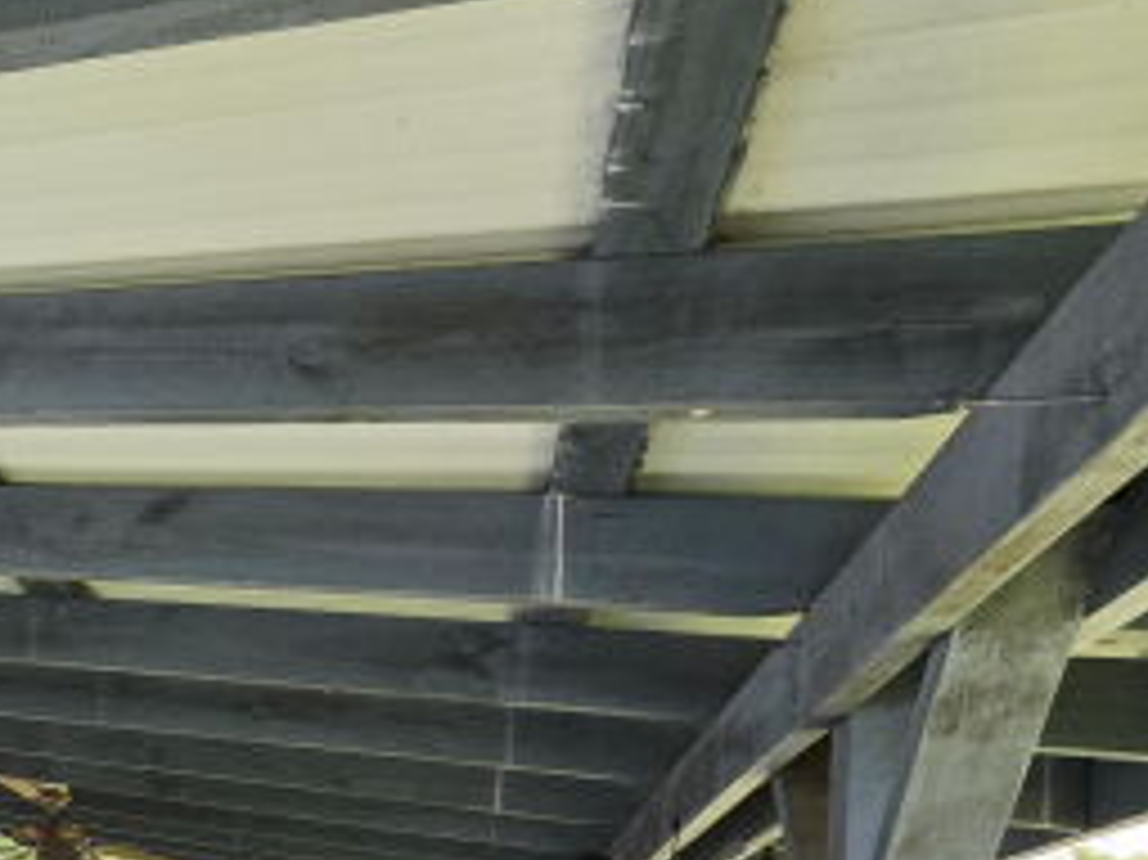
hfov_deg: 37.2
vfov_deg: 33.1
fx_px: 1127
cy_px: 1063
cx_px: -299
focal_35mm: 34
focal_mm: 2.2
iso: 50
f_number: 2.2
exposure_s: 1/323
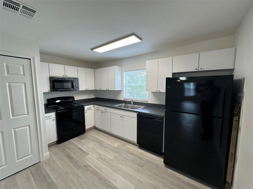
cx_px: 126
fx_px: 102
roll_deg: +0.3
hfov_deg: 102.1
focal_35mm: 14
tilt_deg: -5.0
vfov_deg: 85.7
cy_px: 94
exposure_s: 1/120
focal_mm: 2.22
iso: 100
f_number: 2.2
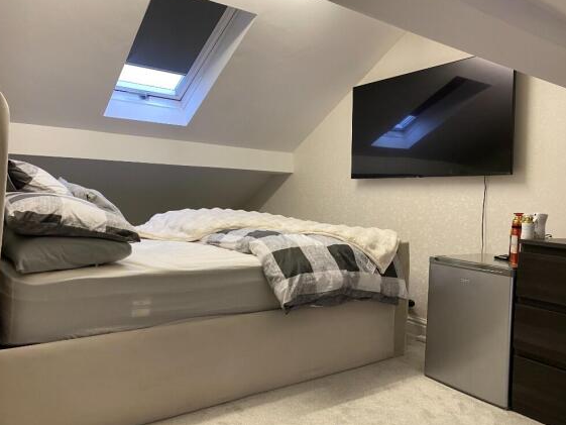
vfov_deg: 51.4
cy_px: 207
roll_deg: -2.8
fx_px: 442
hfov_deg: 65.3
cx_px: 286
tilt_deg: +0.2
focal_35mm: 27
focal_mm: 4.25
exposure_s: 1/50
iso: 80
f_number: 1.8
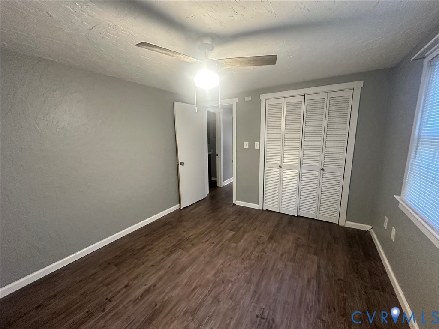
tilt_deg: -9.0
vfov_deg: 85.7
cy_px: 164
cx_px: 220
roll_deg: +0.2
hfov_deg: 102.1
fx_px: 178
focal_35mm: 14
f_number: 2.2
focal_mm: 2.22
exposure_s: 1/60
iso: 500
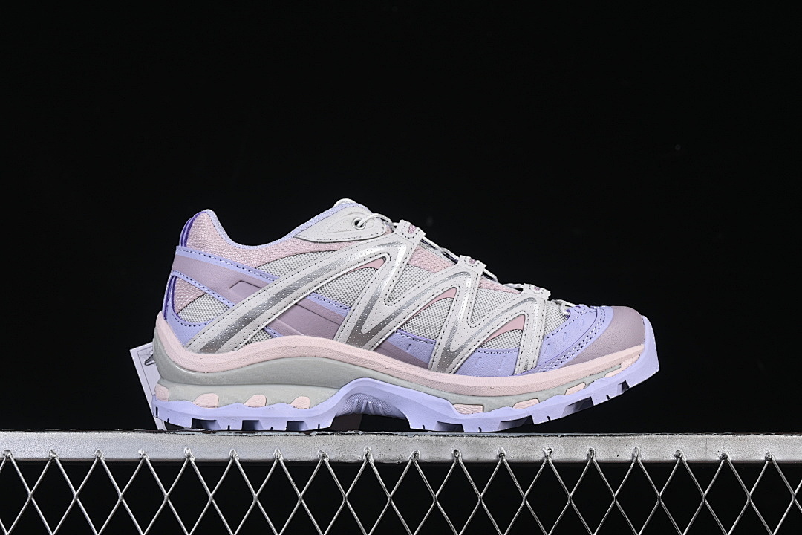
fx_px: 1671
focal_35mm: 75
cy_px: 268
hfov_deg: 27.0
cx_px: 401
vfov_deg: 18.2
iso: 160
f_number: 8
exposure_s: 1/80
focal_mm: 50
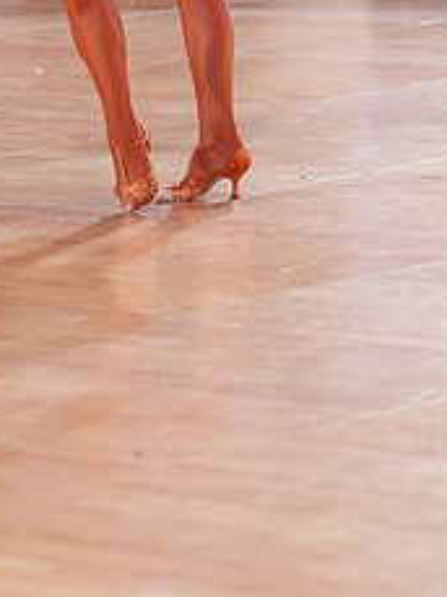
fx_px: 5192
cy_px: -104
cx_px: 9
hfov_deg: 4.9
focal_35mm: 301
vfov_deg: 6.5
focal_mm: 124
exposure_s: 1/640
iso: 3200
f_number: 3.2
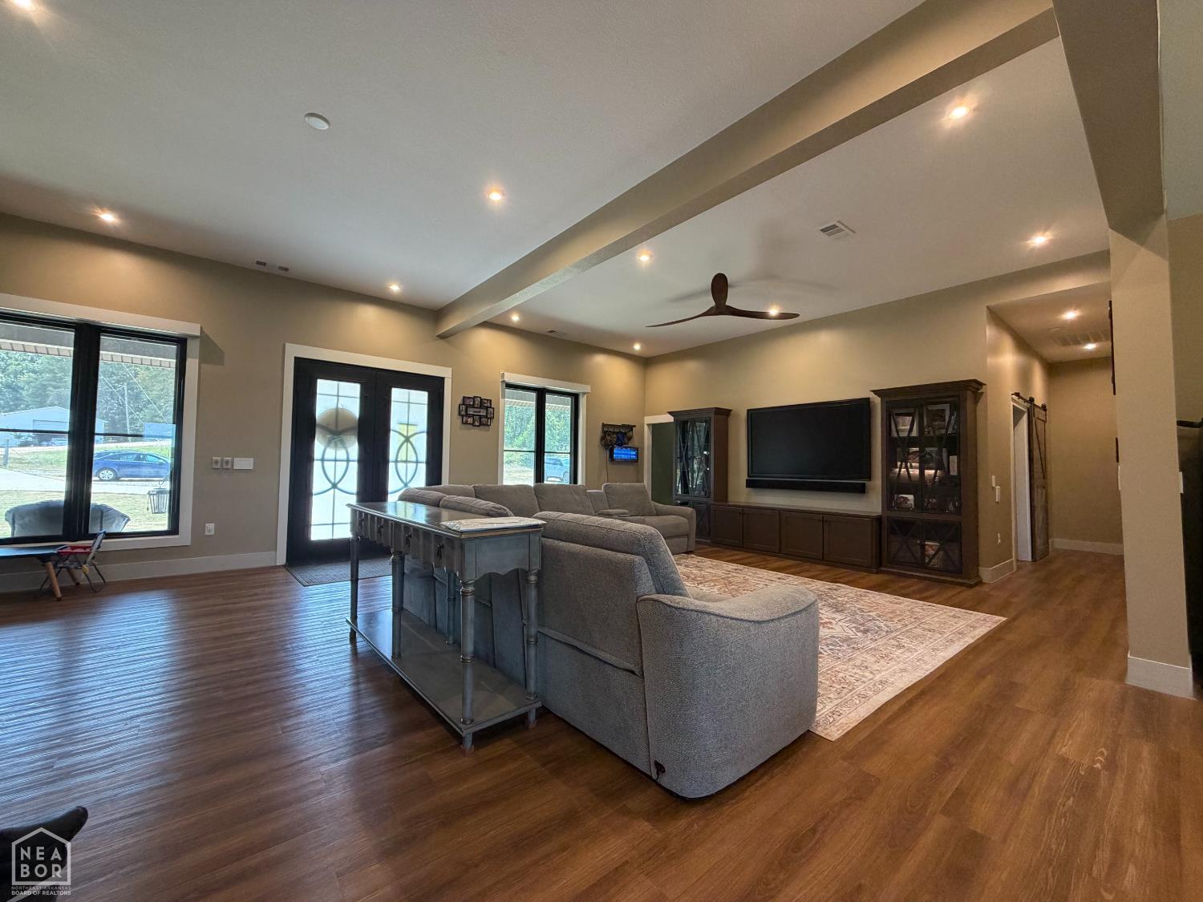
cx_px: 602
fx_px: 487
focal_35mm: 14
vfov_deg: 85.7
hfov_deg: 102.1
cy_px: 451
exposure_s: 1/60
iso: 250
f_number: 2.2
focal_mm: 2.22
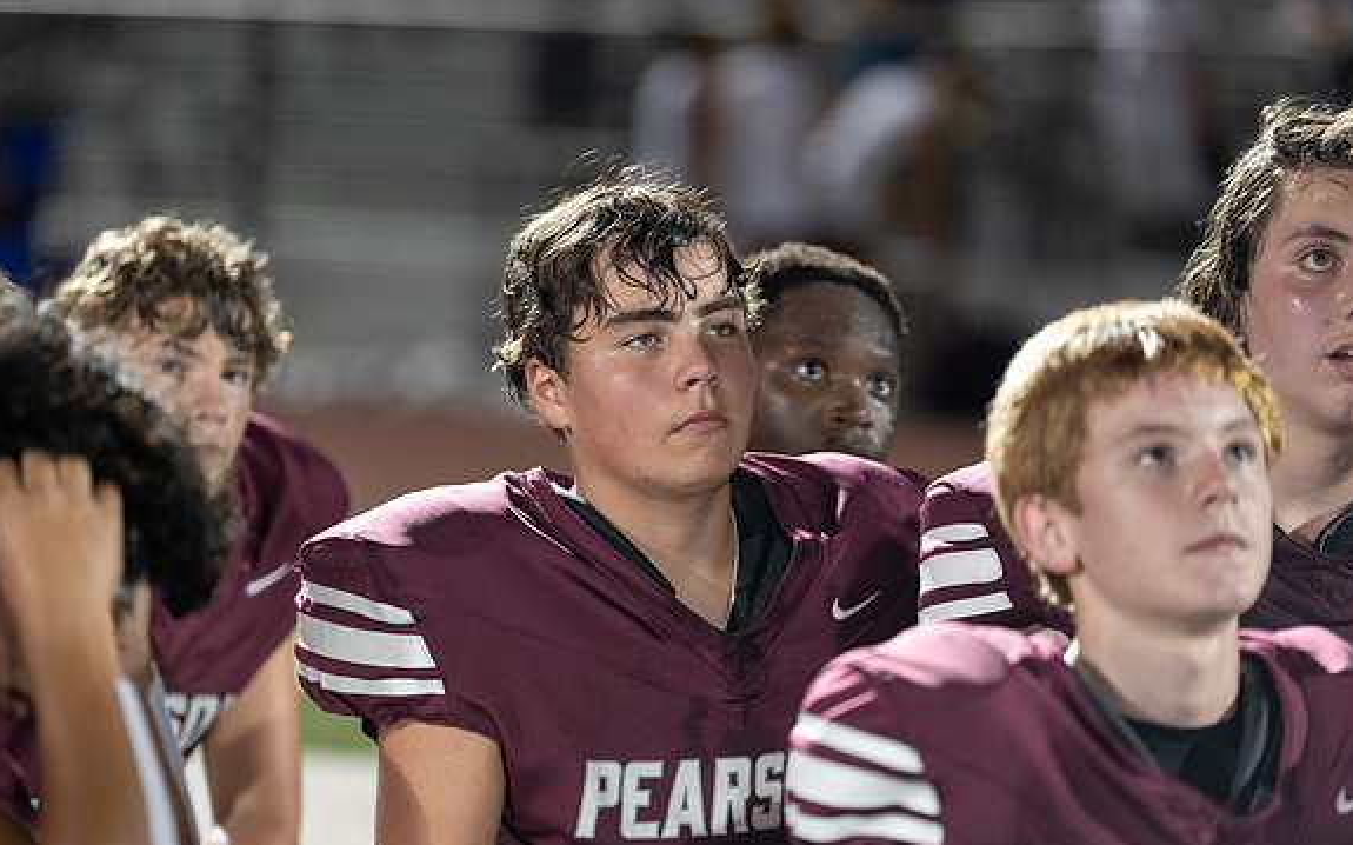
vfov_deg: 7.1
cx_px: 675
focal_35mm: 185
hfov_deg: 11.3
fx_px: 6820
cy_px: 483
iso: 1600
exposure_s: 1/320
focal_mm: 168
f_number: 2.8
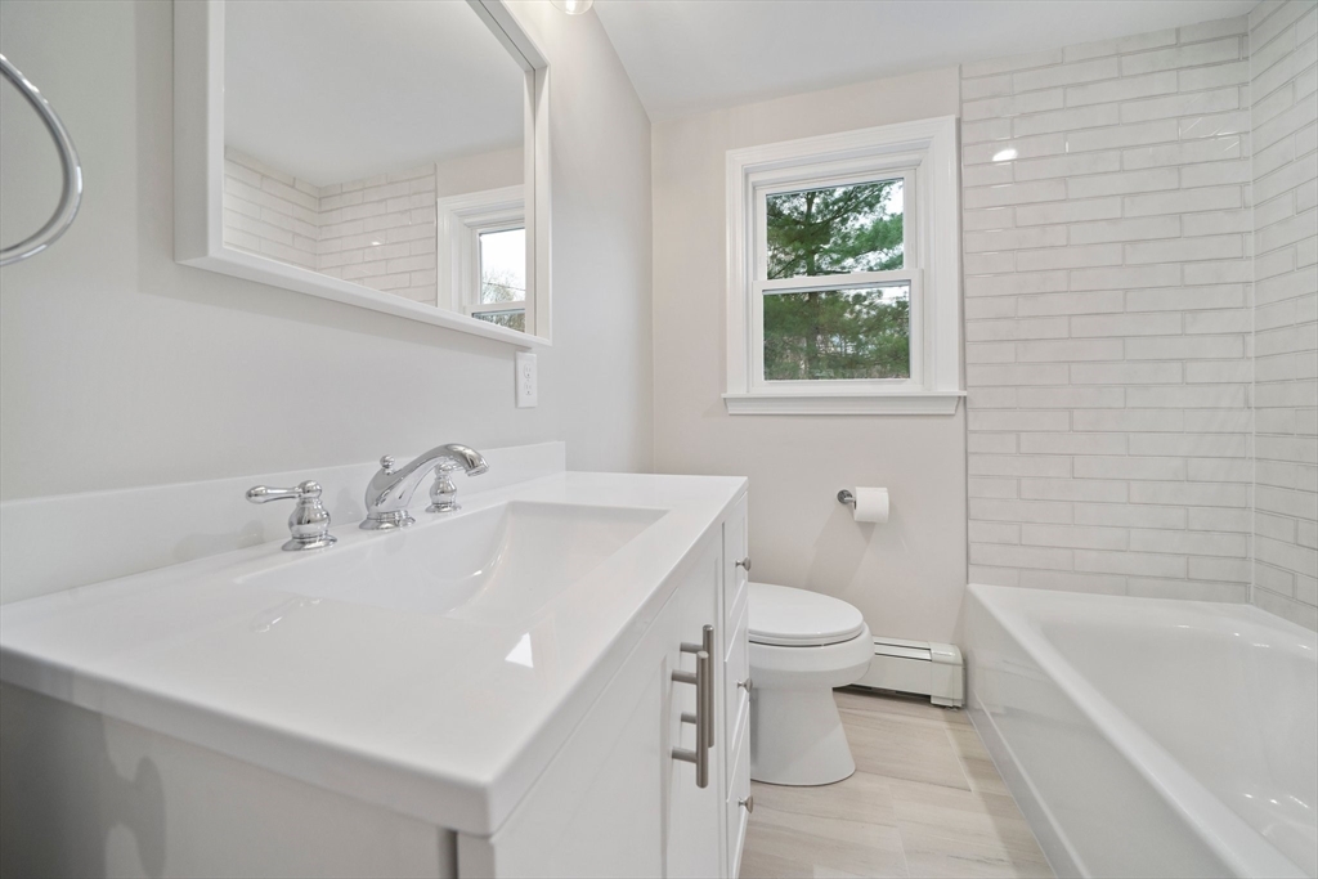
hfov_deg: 112.6
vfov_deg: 90.0
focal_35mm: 12
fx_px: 439
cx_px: 659
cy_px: 440
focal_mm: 12
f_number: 8
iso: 320
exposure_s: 1/8
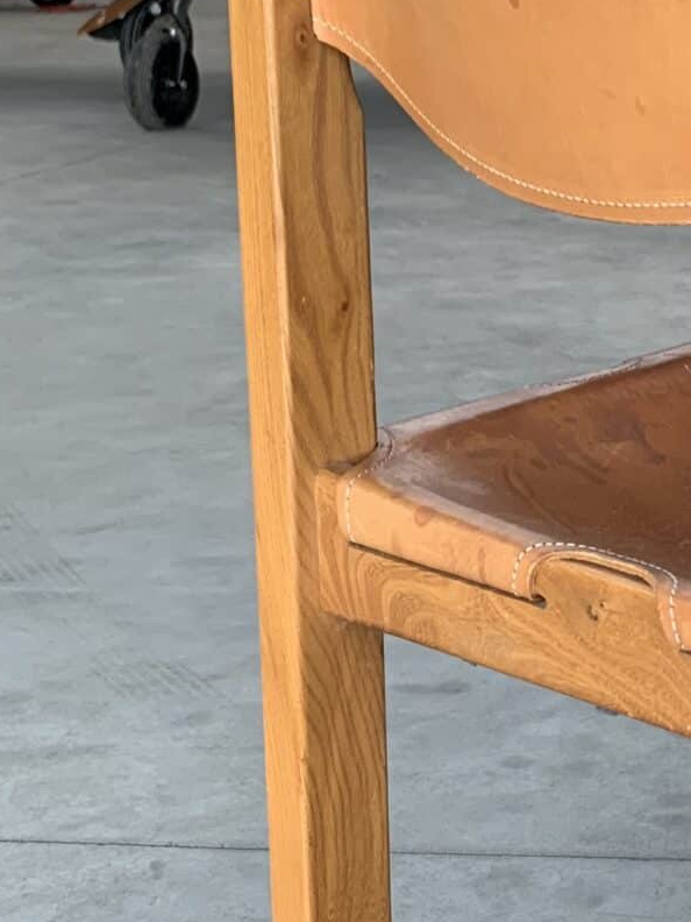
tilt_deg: -12.8
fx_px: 2236
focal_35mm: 84
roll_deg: -0.7
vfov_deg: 23.3
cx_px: 933
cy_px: 449
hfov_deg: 16.5
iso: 100
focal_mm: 4.25
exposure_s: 1/100
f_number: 1.8
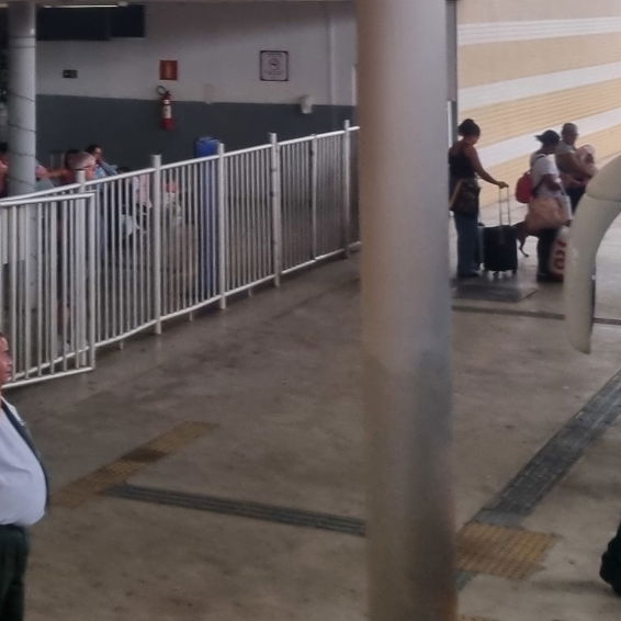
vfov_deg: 21.0
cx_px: 97
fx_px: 1583
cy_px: -79
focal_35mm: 78
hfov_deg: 21.8
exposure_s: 1/40
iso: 200
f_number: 1.8
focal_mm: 5.4
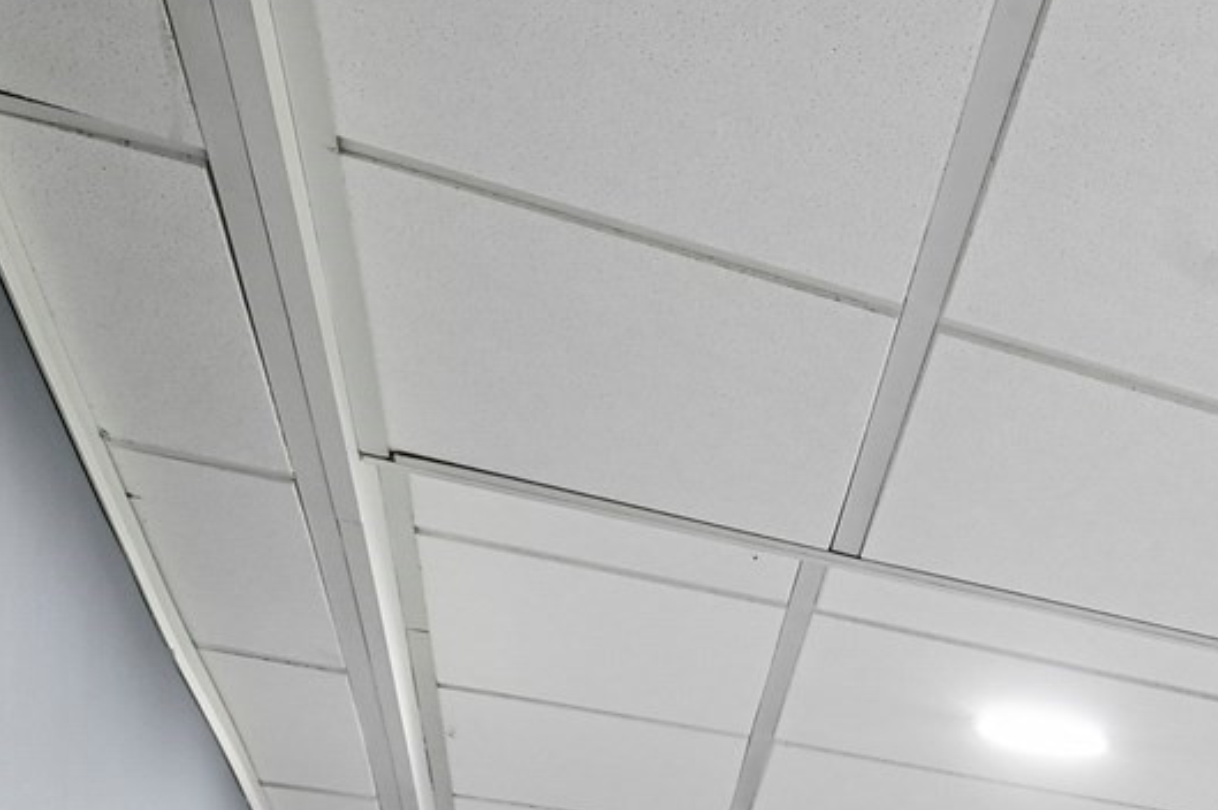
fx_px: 2096
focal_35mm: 62
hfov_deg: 20.7
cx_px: 2261
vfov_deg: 17.6
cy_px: 1465
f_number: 8
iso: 400
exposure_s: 1/4
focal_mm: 16
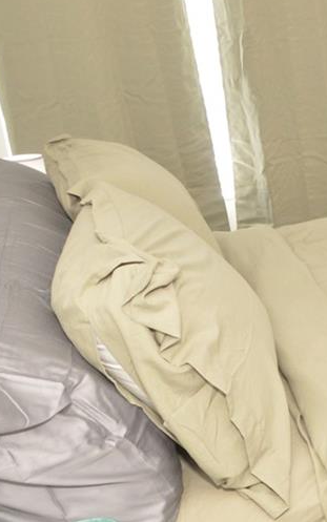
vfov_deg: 34.4
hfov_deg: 15.7
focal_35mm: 59
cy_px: 208
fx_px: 841
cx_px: 711
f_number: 9
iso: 800
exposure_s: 1/60
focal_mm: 12
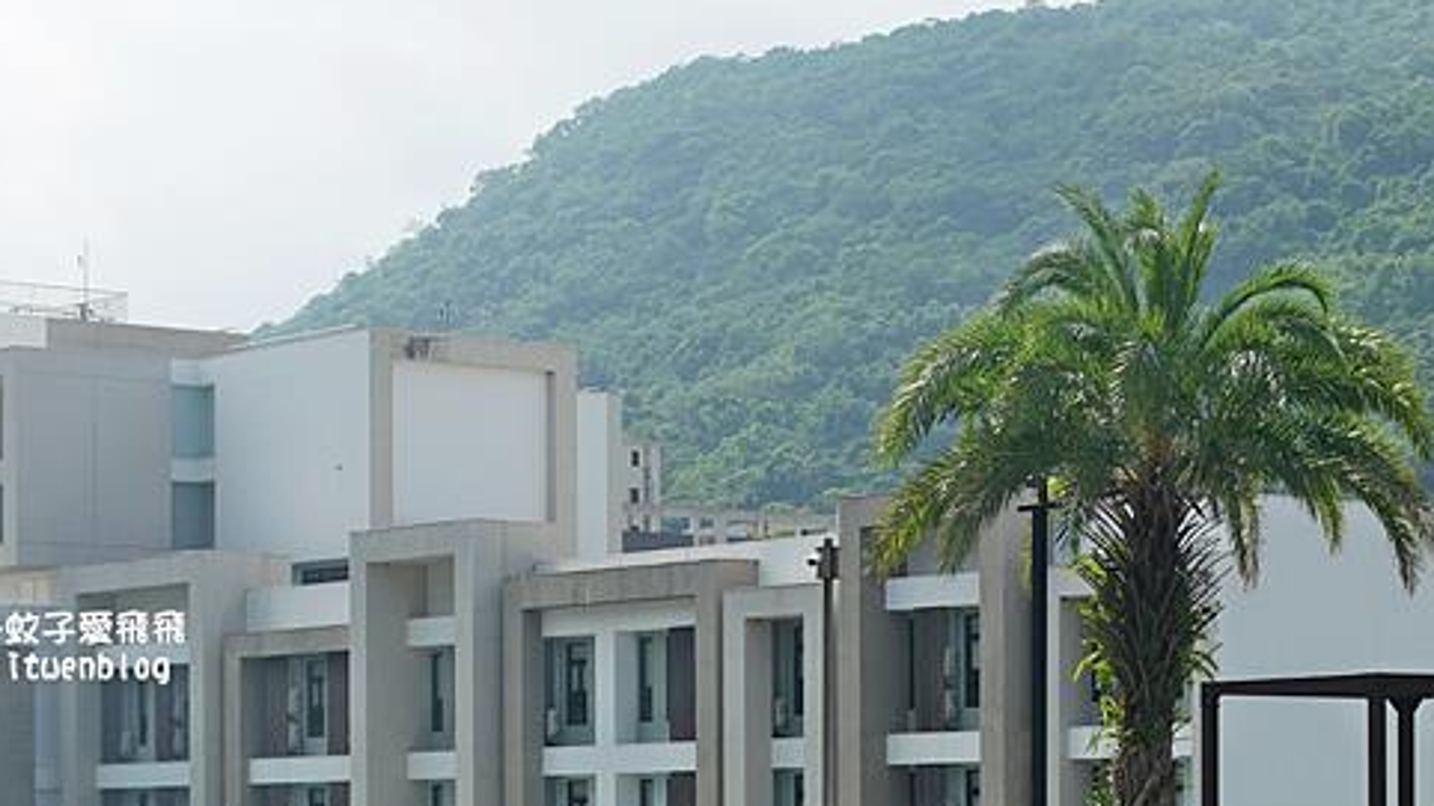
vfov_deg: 10.6
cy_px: 921
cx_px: 1282
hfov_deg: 18.6
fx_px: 4296
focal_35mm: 113
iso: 200
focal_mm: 25
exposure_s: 1/2000
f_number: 4
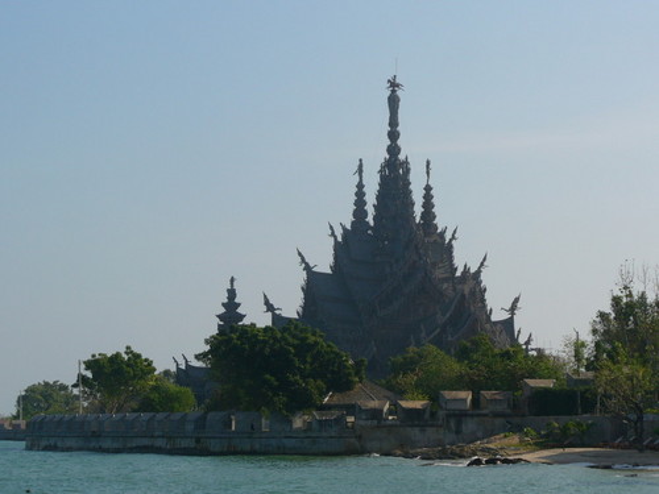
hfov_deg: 17.7
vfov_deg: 13.3
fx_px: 2113
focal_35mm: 111
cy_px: 247
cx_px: 330
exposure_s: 1/320
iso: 80
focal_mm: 18.3
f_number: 7.2
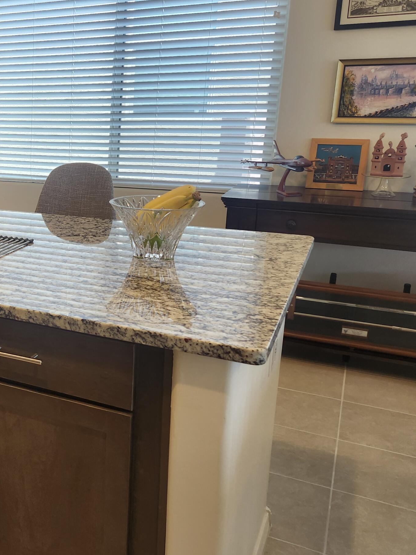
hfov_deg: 33.3
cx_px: -33
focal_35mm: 38
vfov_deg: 48.9
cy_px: 251
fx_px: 609
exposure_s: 1/120
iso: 125
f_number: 1.8
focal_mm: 5.54
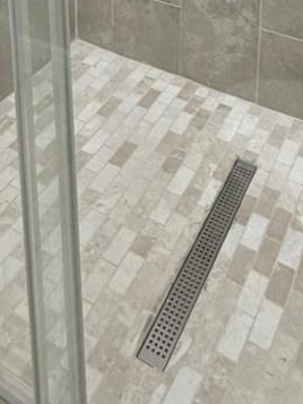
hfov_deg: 30.9
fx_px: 548
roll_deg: -0.5
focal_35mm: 47
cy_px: -165
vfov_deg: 29.3
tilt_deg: -10.4
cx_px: 173
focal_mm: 2.22
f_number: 2.2
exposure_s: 1/120
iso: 320
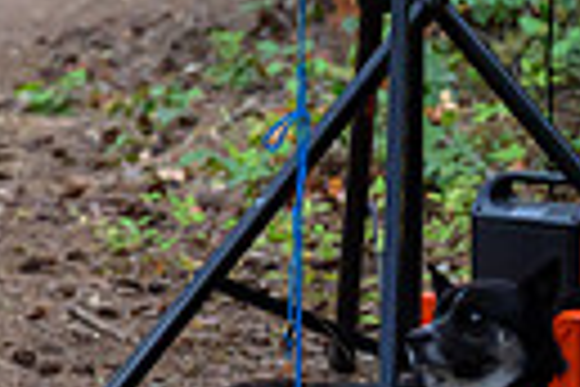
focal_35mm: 397
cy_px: -58
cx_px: -603
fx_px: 6396
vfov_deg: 3.5
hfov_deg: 5.1
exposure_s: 1/640
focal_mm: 70
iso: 4500
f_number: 3.2
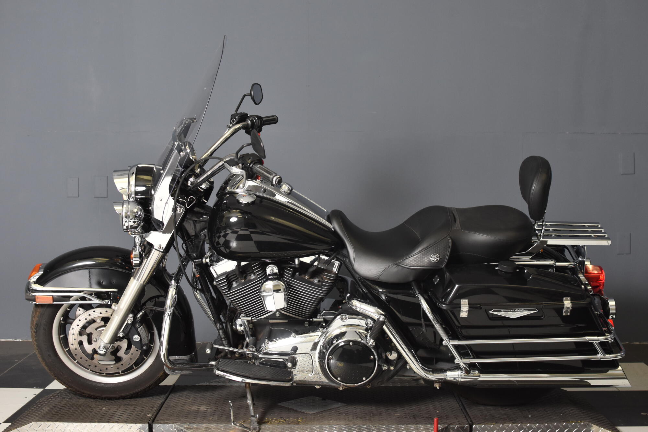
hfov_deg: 37.9
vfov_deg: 25.7
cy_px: 216
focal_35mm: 52
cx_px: 324
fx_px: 945
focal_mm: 35
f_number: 4.5
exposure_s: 1/160
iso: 800
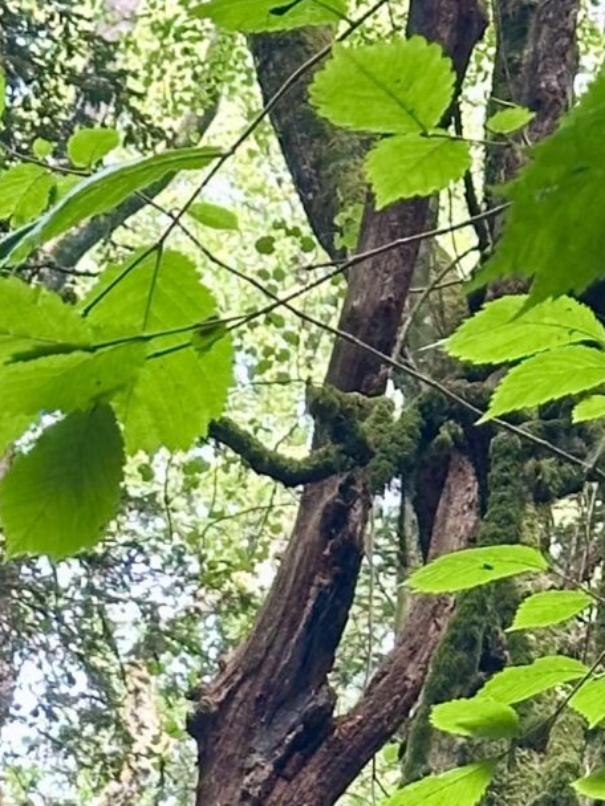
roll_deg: -2.3
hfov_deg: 7.3
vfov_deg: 9.2
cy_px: 1616
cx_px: -92
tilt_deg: +14.1
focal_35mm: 202
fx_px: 4707
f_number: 1.78
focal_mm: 6.86
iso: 160
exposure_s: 1/60
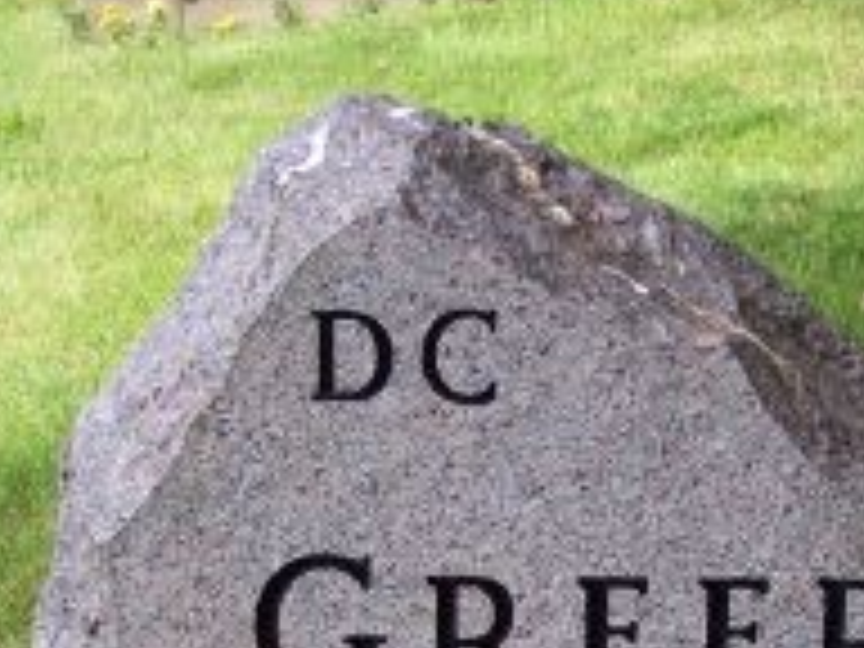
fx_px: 3220
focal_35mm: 129
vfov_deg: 11.2
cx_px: 601
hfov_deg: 15.2
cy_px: 801
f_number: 3
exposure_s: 1/350
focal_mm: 8
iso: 80
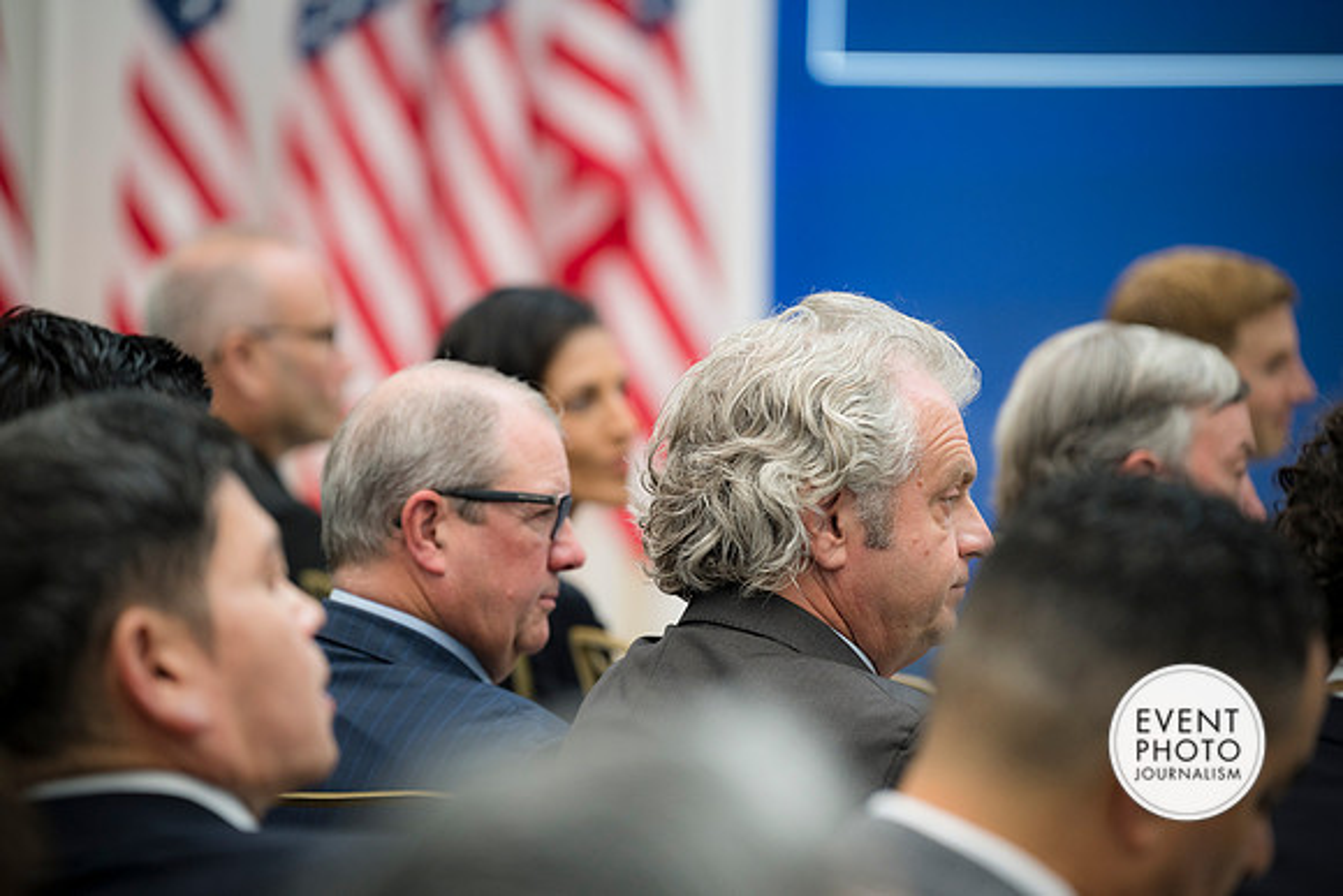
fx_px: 5597
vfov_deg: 9.2
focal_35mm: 150
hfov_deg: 13.7
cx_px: 672
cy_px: 448
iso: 560
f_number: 2.8
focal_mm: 150
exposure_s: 1/200
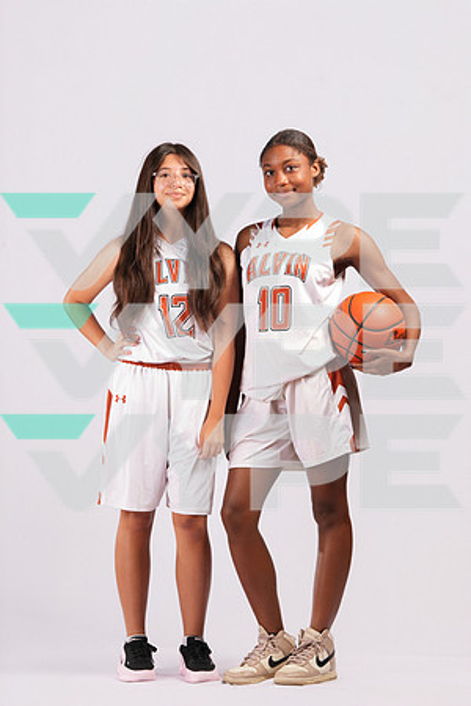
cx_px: 236
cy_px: 353
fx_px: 1786
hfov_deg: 15.0
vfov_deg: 22.4
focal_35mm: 91
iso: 200
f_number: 9
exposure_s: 1/200
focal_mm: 91
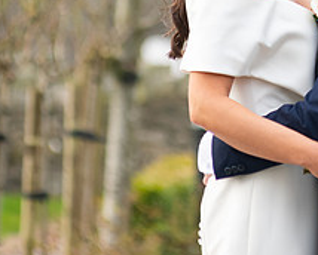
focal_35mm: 732
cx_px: 362
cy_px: 16
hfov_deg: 2.6
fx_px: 6902
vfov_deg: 2.1
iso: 250
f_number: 3.5
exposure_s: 1/200
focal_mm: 200
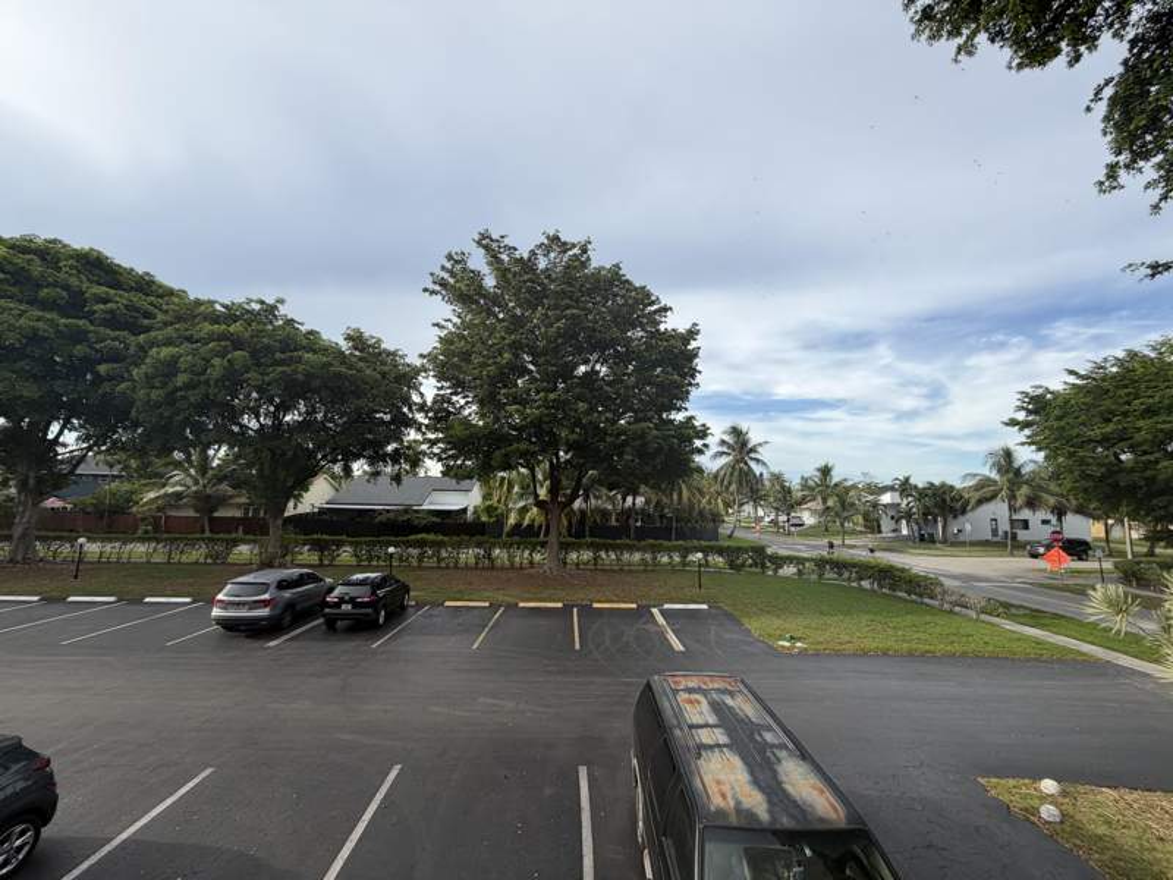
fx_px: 474
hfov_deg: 102.1
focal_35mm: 14
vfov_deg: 85.7
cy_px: 440
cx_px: 586
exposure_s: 1/717
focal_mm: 2.22
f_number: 2.2
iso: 40
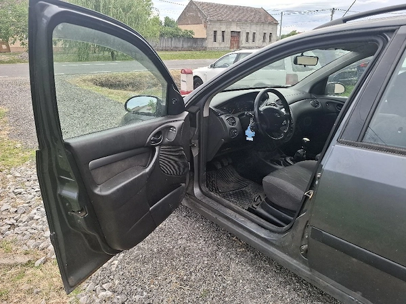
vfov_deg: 58.9
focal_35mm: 23
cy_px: 152
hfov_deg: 73.9
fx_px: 270
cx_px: 203
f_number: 1.8
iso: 50
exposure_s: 1/667
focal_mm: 5.54
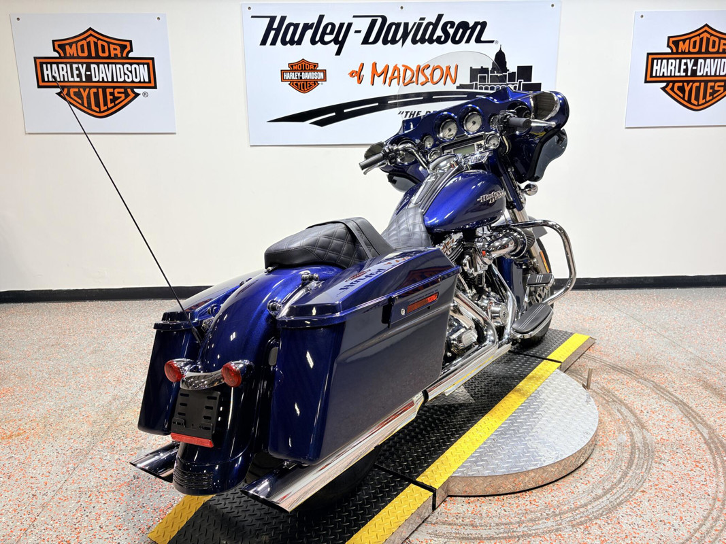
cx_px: 363
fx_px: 545
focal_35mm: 26
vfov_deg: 53.1
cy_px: 272
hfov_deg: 67.3
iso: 40
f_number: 1.6
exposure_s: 1/120
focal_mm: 5.96
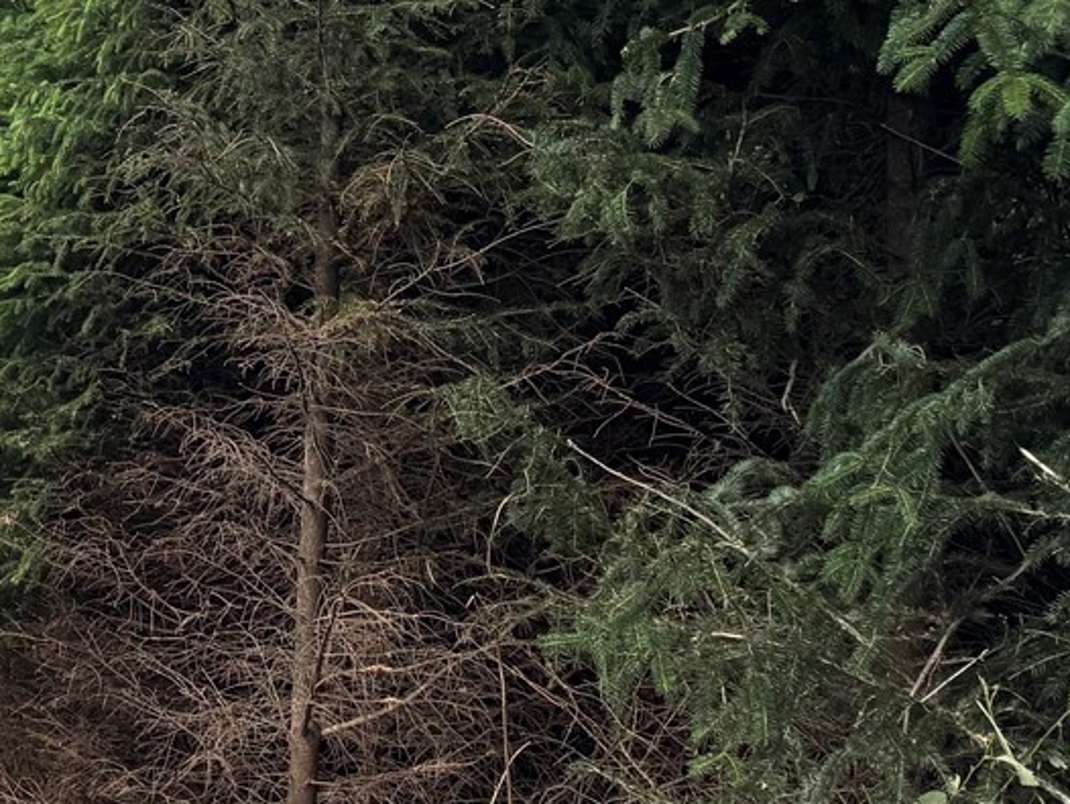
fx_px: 2258
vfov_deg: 19.3
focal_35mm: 73
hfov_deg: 23.1
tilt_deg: +0.5
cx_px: -391
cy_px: -81
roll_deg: +0.3
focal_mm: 6.76
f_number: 1.78
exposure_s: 1/4975
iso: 80
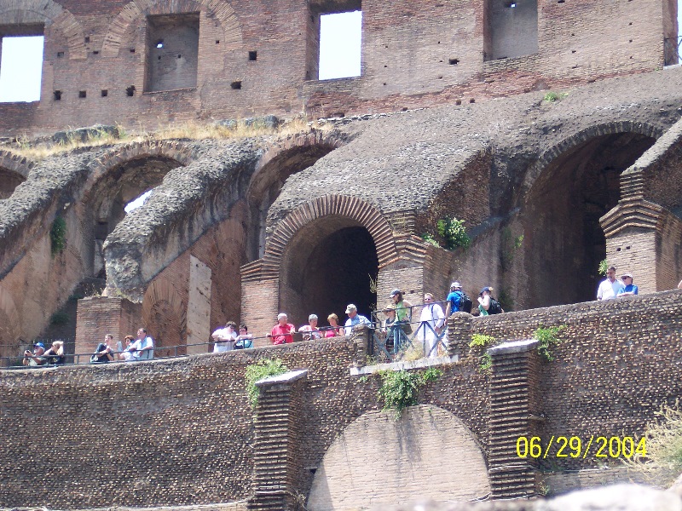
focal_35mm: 114
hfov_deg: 17.3
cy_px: 256
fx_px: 2246
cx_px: 341
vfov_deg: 13.0
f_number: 4.8
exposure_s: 1/250
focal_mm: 24
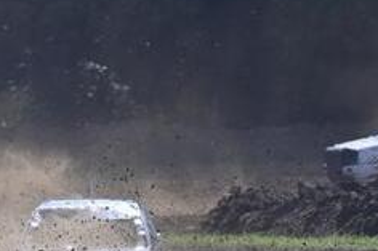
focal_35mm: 1678
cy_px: 273
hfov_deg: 1.2
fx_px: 17606
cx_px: -211
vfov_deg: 0.8
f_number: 5.6
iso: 320
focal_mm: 400
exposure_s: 1/1250
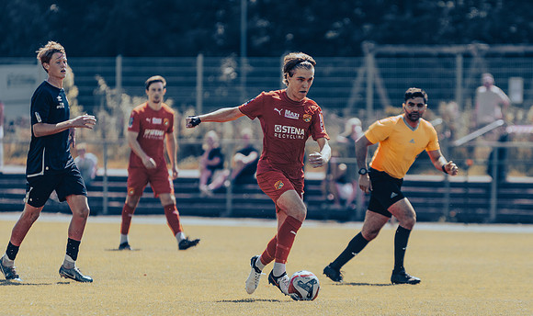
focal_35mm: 447
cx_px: 288
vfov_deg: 2.8
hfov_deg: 4.8
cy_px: 192
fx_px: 6400
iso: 220
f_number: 3.2
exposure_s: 1/2000
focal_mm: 200
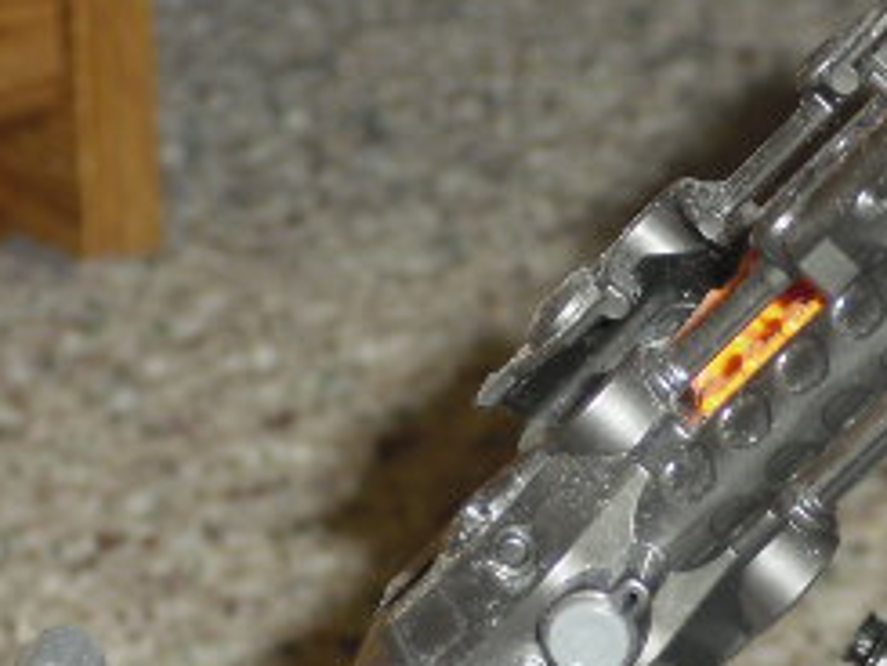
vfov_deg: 5.4
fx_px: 7024
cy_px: 539
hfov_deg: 7.2
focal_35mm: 274
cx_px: 623
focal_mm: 18.9
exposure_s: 1/60
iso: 200
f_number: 5.6
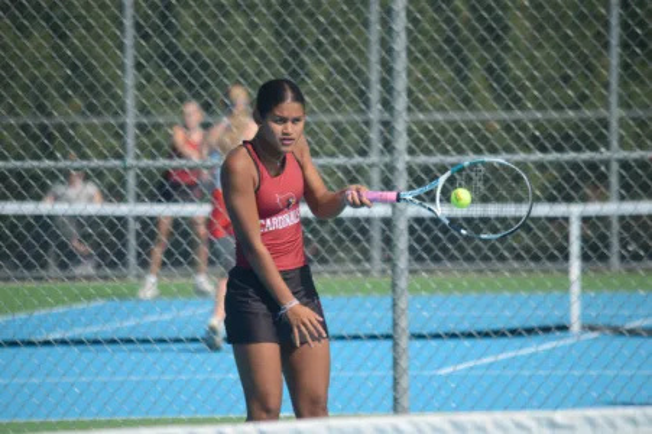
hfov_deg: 4.9
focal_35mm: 420
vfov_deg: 3.3
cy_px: 217
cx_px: 326
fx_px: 7601
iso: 400
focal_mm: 280
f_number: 5.6
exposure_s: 1/2000
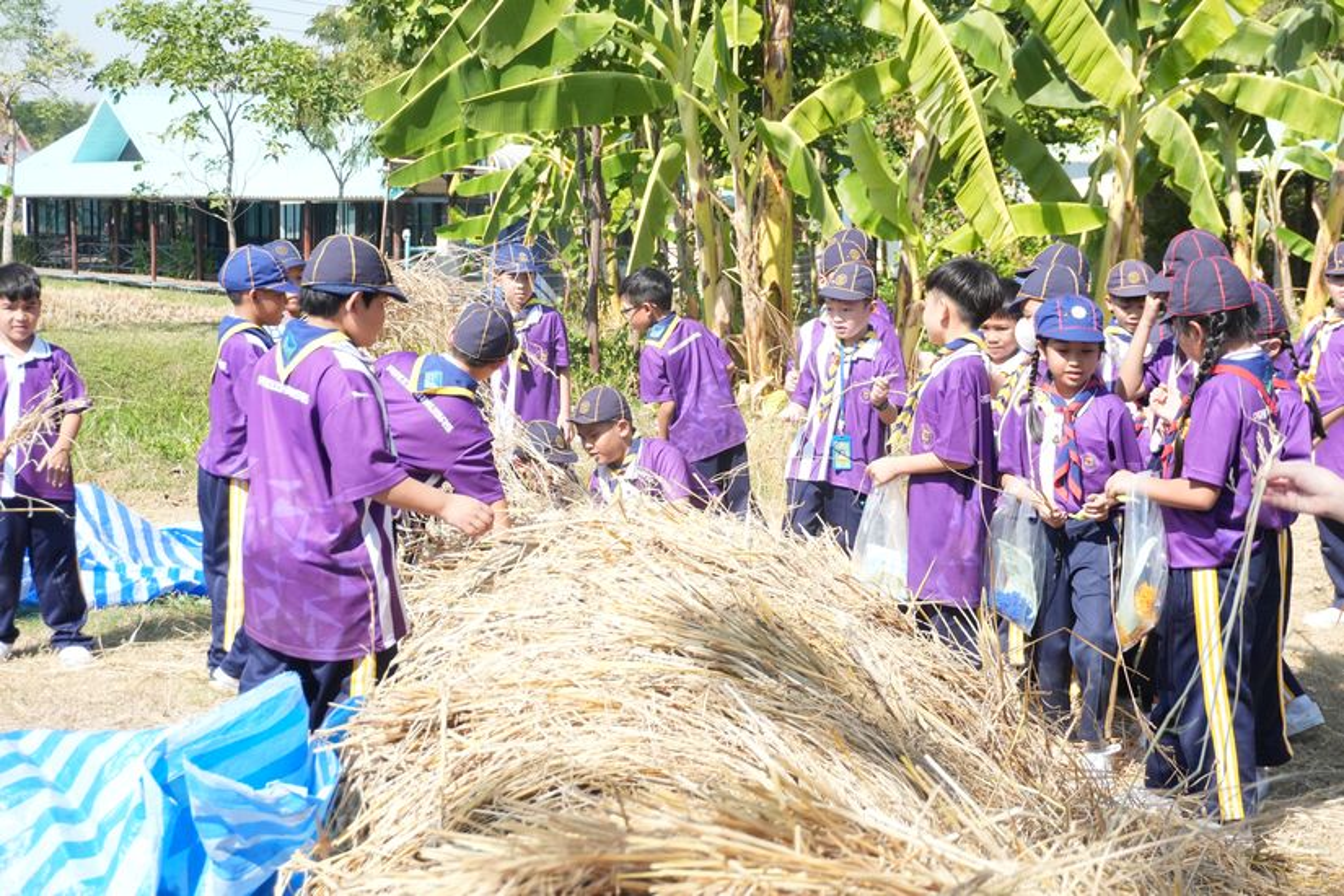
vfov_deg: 22.1
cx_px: 672
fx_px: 2296
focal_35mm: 62
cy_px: 448
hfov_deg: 32.6
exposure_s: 1/4000
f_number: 5.6
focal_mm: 41
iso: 1600
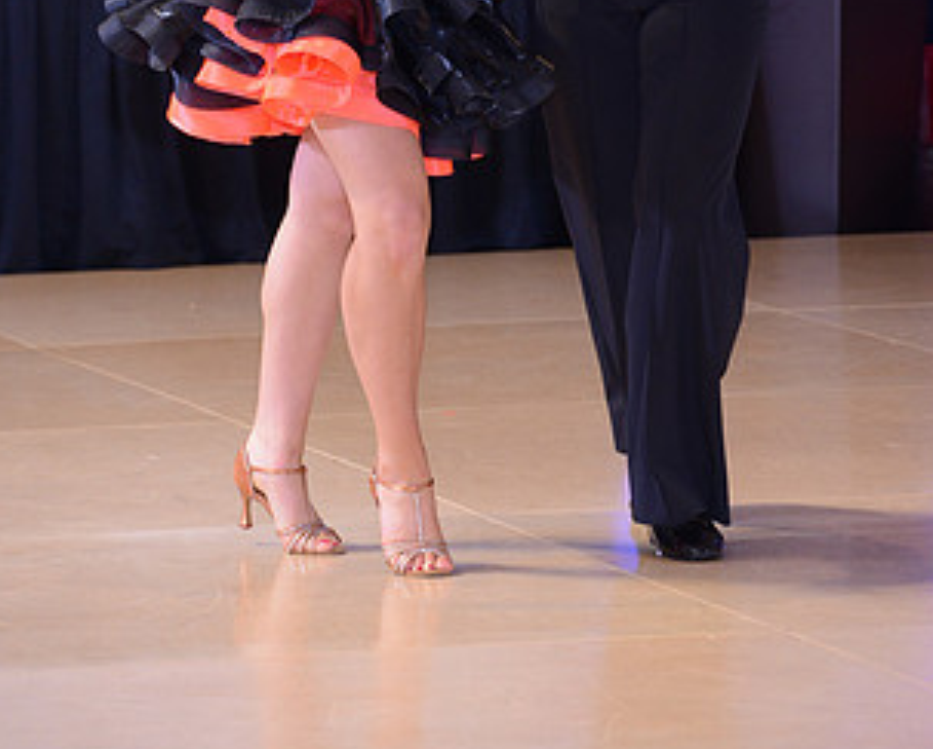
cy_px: -111
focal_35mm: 305
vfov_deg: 5.1
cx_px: 534
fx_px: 8430
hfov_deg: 6.3
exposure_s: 1/250
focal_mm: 170
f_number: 5.6
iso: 1250
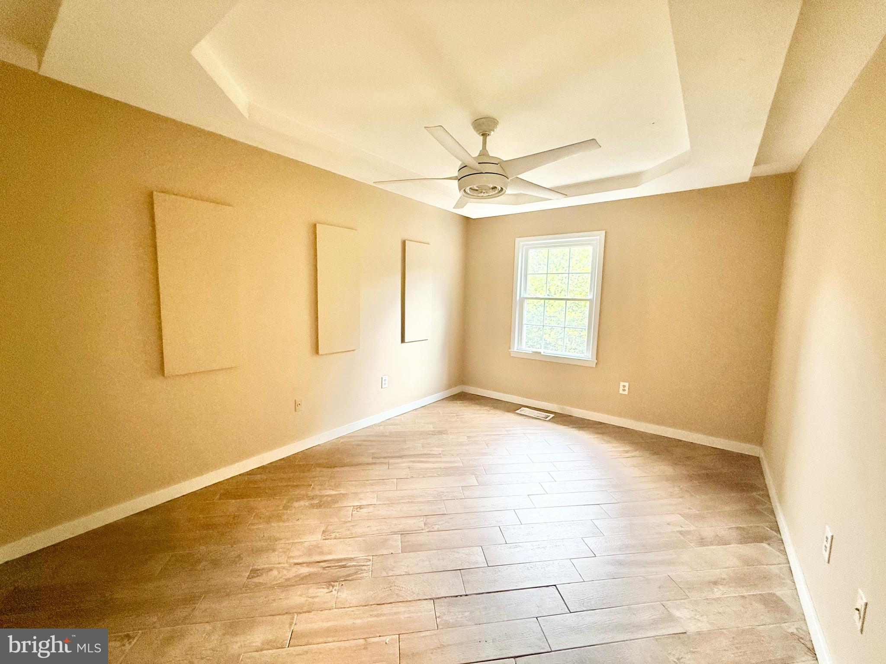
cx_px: 443
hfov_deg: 102.1
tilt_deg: -6.8
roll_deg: -1.4
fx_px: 358
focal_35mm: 14
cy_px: 332
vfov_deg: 85.7
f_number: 2.2
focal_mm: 2.22
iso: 500
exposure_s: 1/60
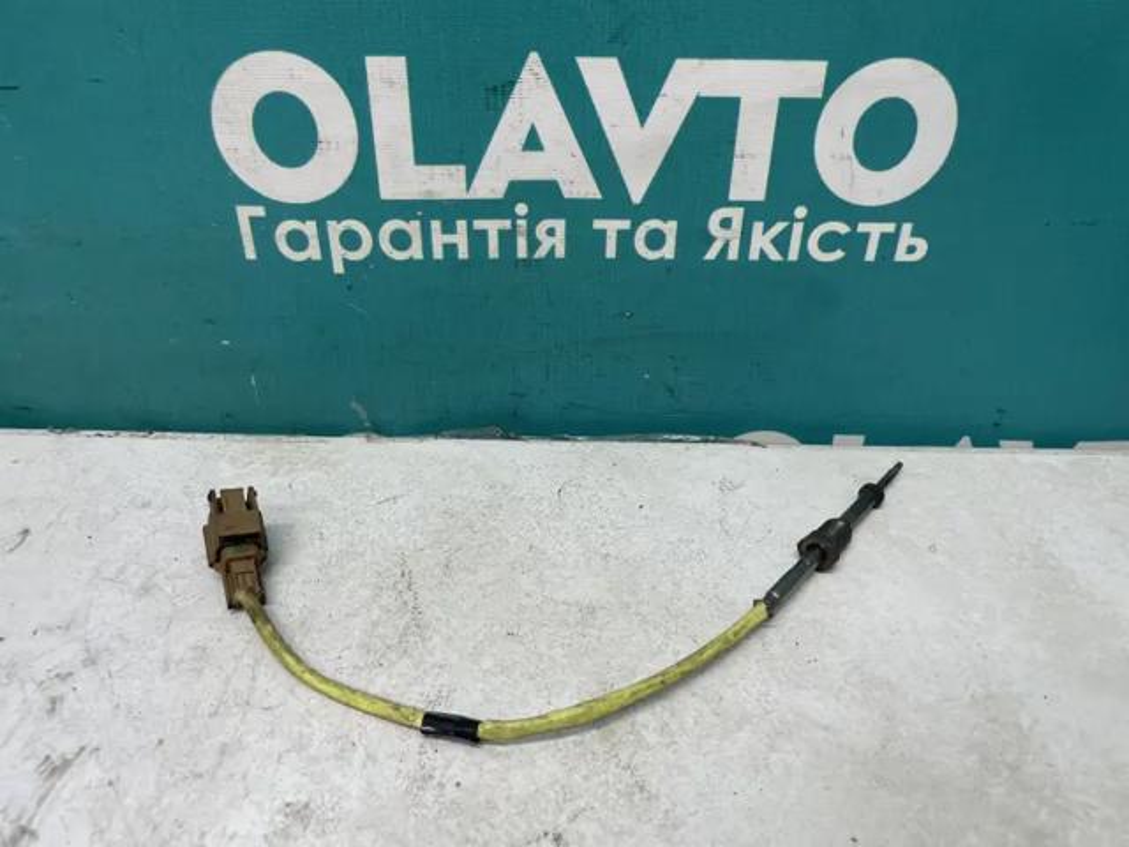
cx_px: 564
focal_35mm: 26
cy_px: 424
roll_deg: -1.4
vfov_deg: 53.1
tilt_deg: -34.5
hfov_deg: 67.3
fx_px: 848
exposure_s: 1/100
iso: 80
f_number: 1.6
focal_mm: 4.2
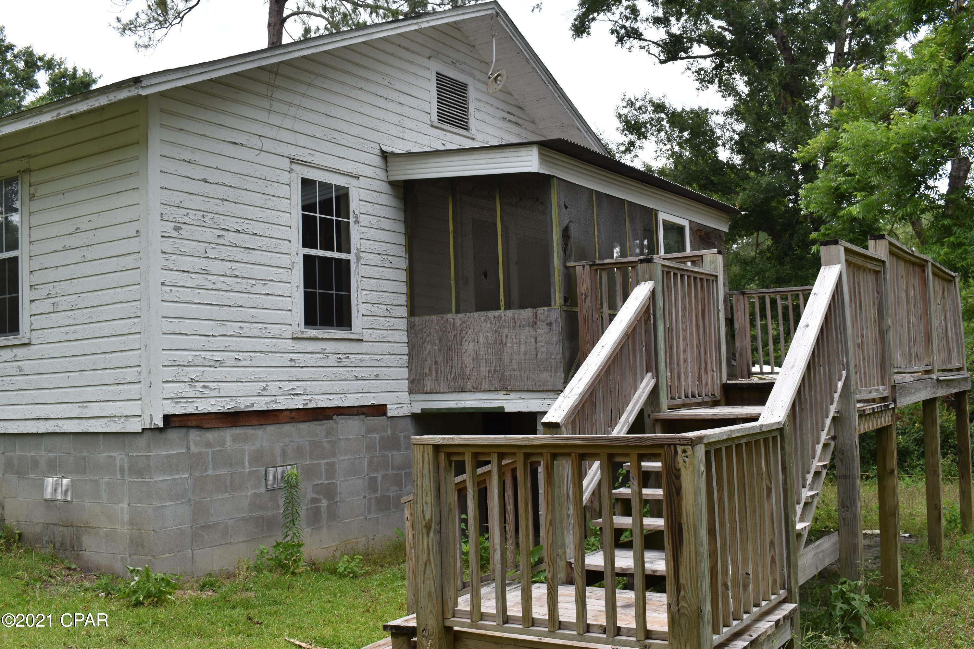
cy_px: 324
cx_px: 487
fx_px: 974
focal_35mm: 36
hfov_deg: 53.1
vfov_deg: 36.9
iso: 200
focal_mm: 24
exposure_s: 1/320
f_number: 9
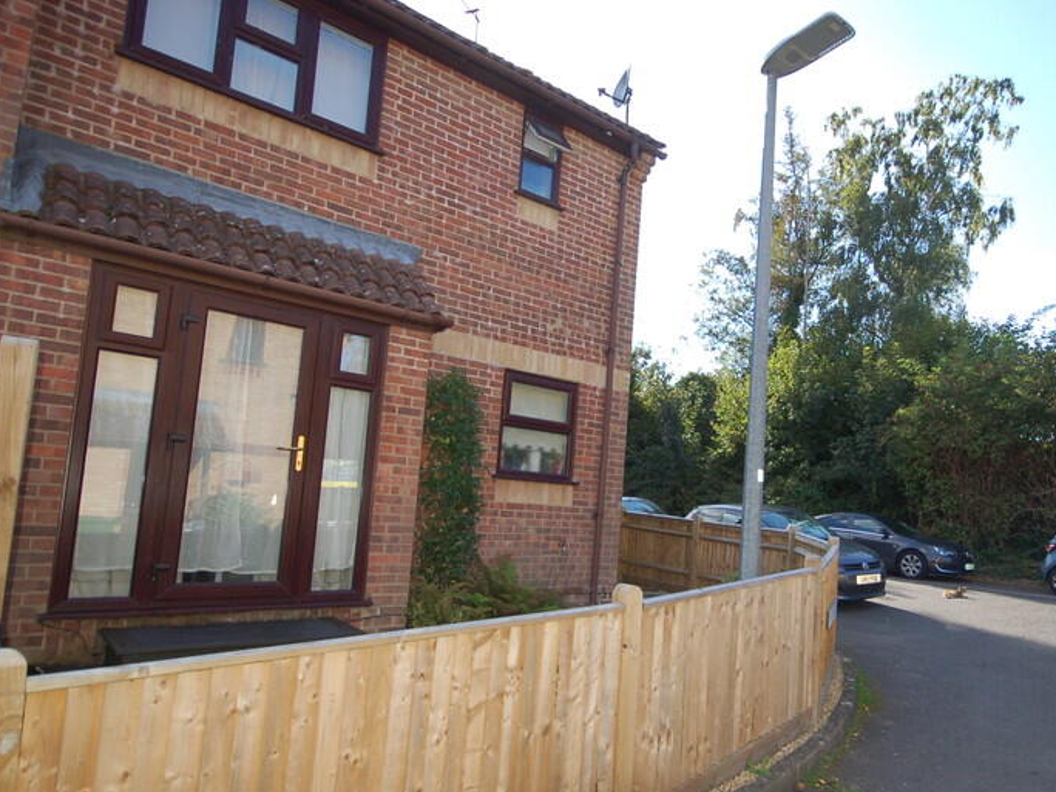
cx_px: 672
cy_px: 439
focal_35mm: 24
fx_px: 724
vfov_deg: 57.3
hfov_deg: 70.8
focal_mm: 11
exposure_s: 1/500
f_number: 5.6
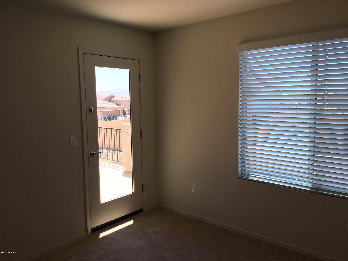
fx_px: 292
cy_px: 130
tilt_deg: -5.4
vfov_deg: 48.2
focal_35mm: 29
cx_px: 174
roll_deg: +0.3
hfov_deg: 61.7
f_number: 2.2
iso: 25
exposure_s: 1/153
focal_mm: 4.15
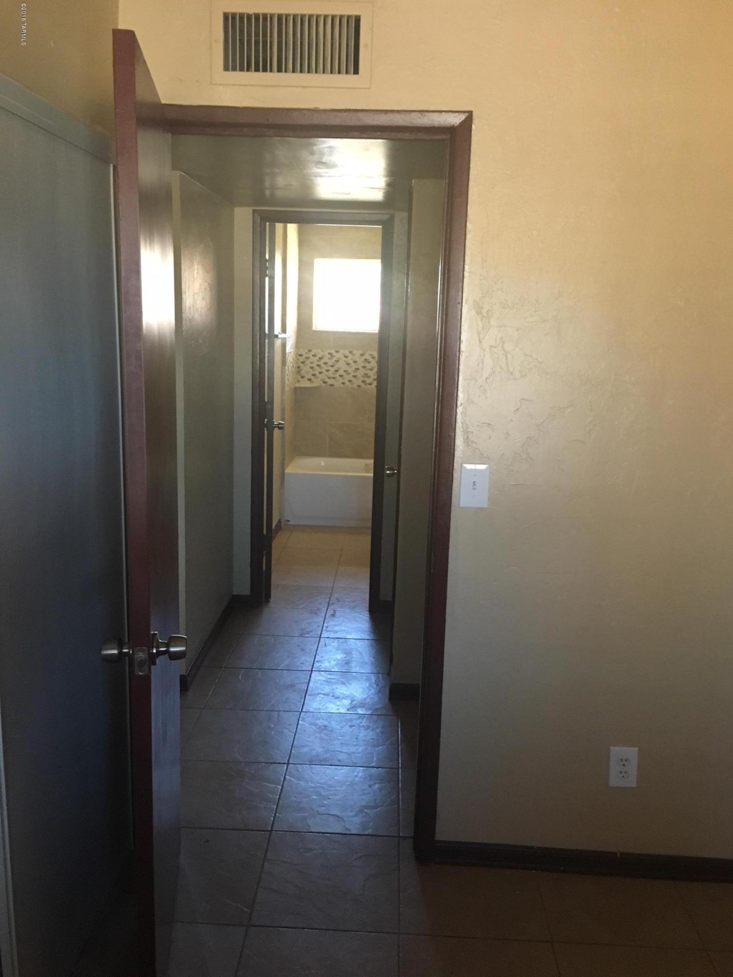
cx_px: 366
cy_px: 488
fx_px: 819
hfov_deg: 48.2
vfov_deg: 61.7
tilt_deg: -9.6
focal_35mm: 29
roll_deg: -1.0
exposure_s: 1/30
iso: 160
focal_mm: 4.15
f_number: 2.2
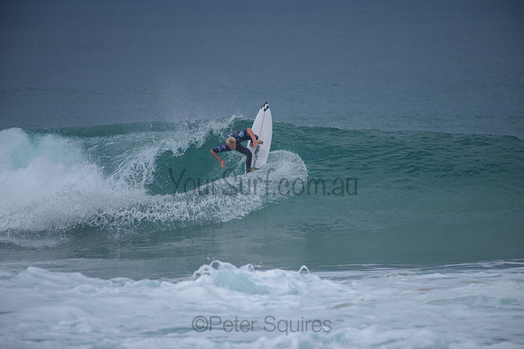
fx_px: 7279
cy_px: 174
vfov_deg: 2.8
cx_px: 262
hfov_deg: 4.1
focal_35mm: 500
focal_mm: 500
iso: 180
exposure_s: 1/2000
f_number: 5.6
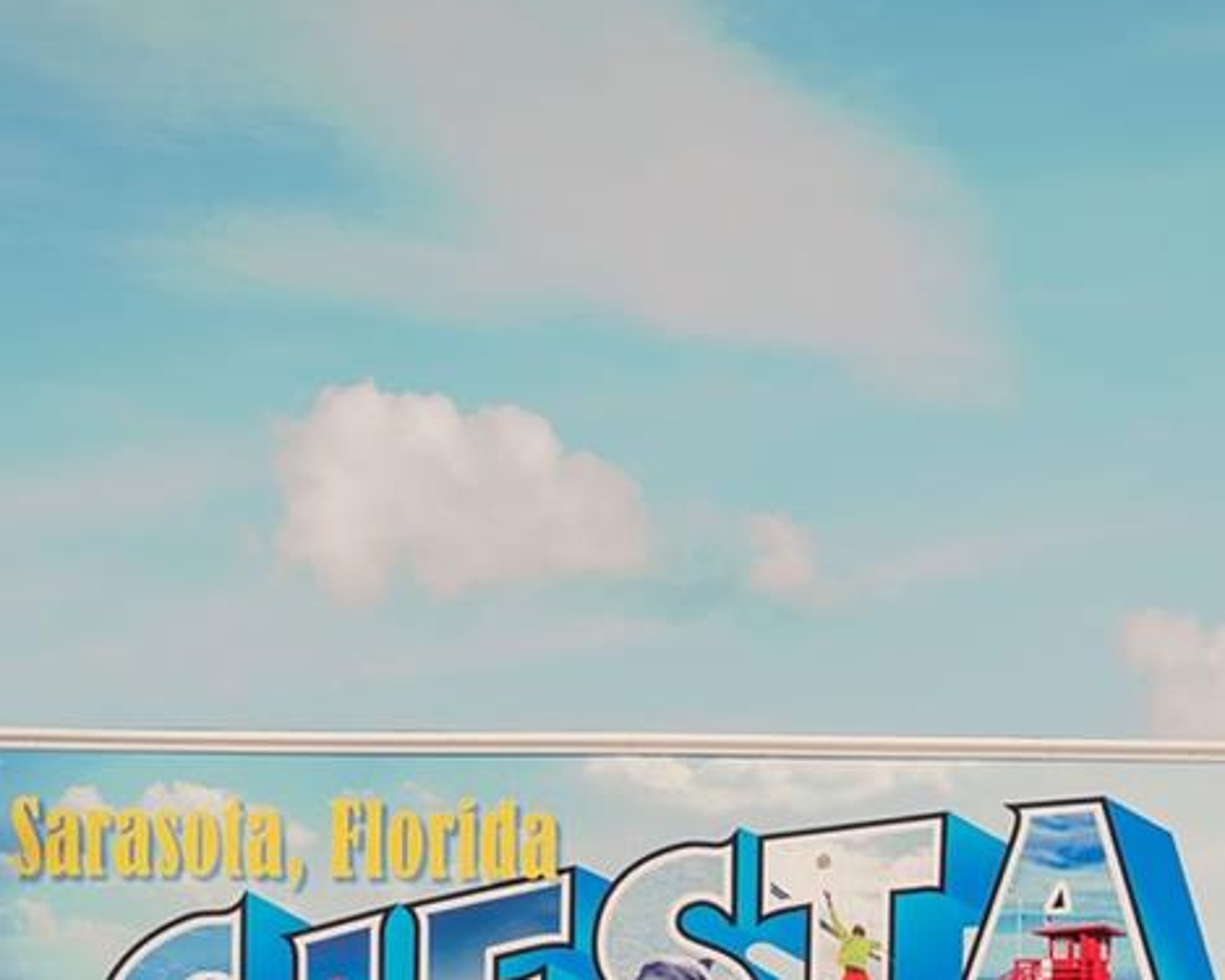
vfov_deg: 15.3
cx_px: 791
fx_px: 3480
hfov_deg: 19.9
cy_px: 1284
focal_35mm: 96
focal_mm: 30
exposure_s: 1/800
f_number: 8
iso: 200
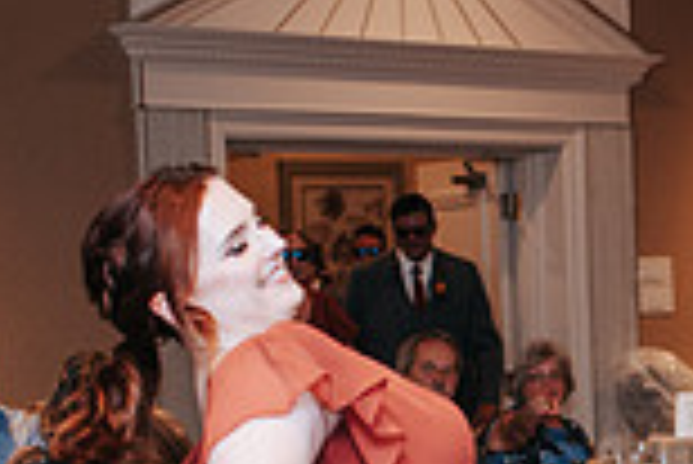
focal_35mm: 155
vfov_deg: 8.7
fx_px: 2987
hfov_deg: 12.8
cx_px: 936
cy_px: 657
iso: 1000
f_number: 2.8
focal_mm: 35
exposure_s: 1/160
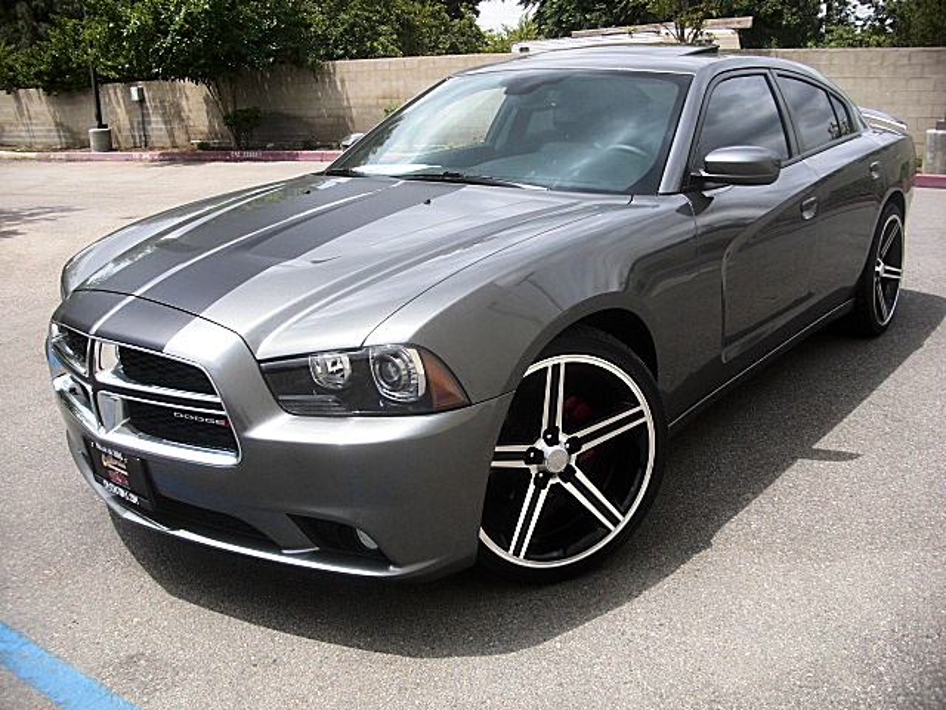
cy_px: 355
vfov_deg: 39.7
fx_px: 984
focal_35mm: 36
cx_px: 473
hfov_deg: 51.4
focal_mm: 6.3
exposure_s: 1/640
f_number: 2.8
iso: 50
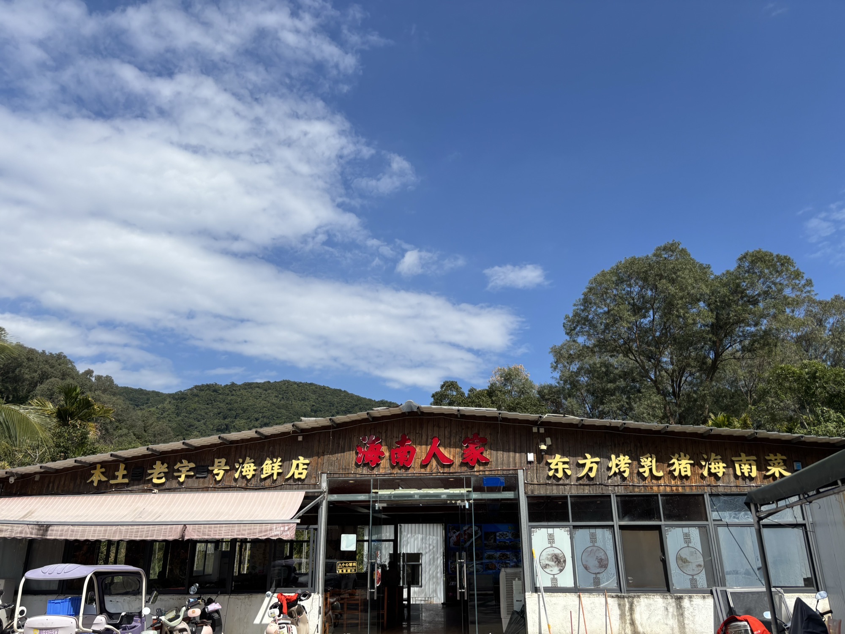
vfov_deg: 53.1
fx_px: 635
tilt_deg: +20.3
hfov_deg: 67.3
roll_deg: +0.1
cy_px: 317
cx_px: 422
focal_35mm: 26
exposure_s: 1/4854
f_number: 1.6
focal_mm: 5.96
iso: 50
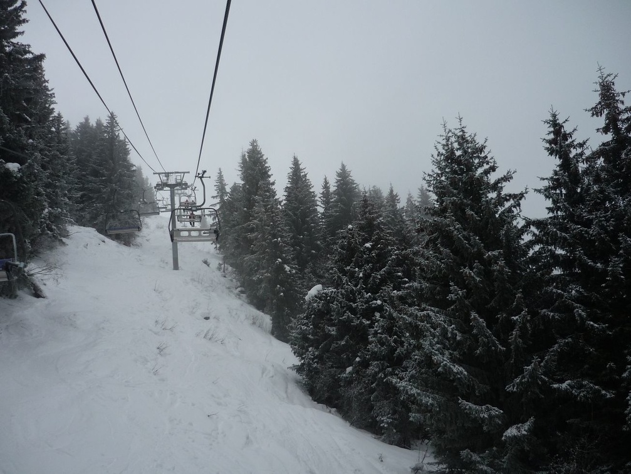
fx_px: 602
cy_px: 237
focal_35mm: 33
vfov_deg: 43.0
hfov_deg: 55.3
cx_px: 316
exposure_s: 1/800
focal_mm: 5.5
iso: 100
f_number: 2.8
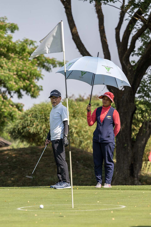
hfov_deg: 8.3
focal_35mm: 165
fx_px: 1038
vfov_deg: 12.5
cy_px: 114
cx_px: 76
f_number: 4.5
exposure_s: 1/5000
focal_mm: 165
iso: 800
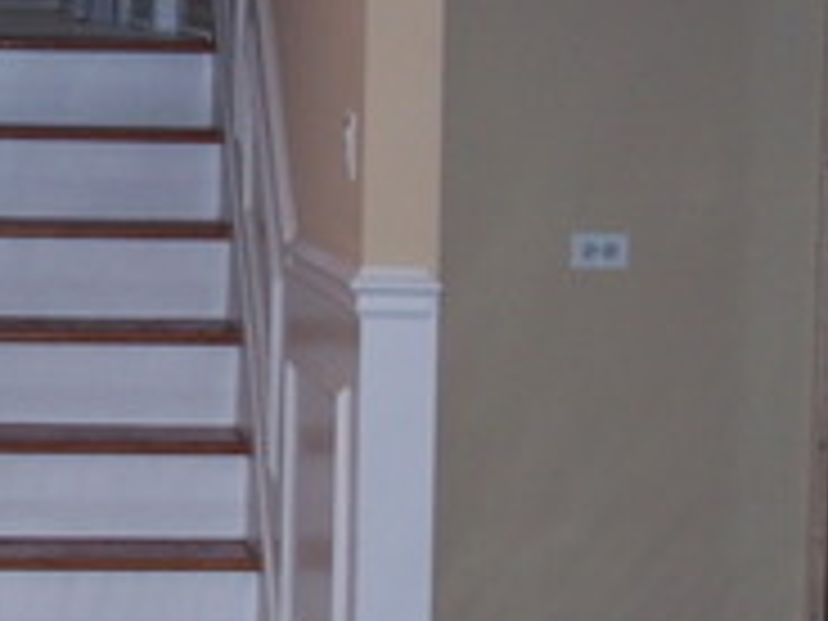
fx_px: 3253
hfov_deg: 14.3
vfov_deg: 10.9
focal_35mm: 136
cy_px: 288
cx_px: 54
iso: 100
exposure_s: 1/60
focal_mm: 8
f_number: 2.8
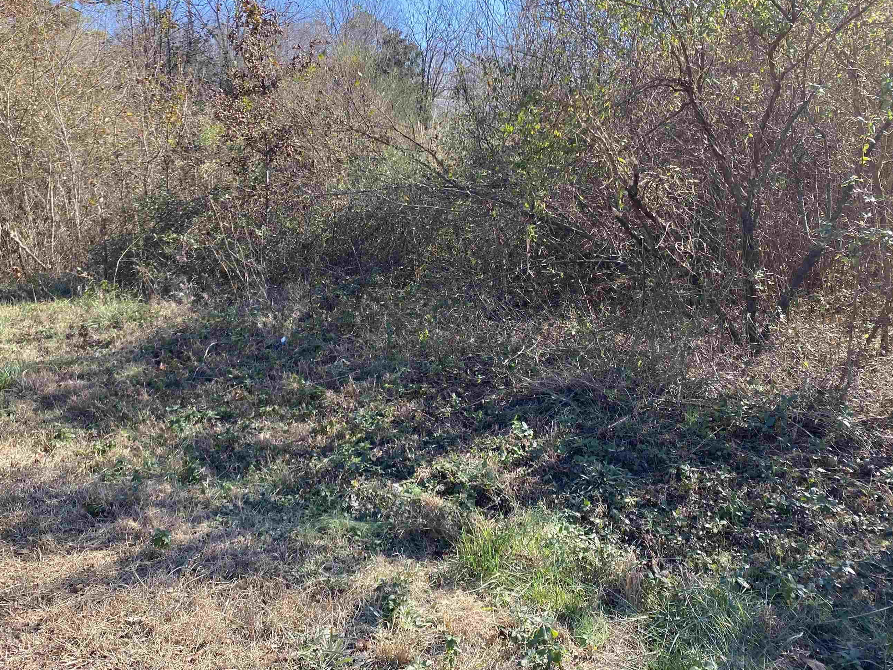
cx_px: 432
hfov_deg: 58.3
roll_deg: +1.4
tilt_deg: -8.1
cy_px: 273
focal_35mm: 31
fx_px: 800
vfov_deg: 45.2
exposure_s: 1/473
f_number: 1.8
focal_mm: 4.25
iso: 32
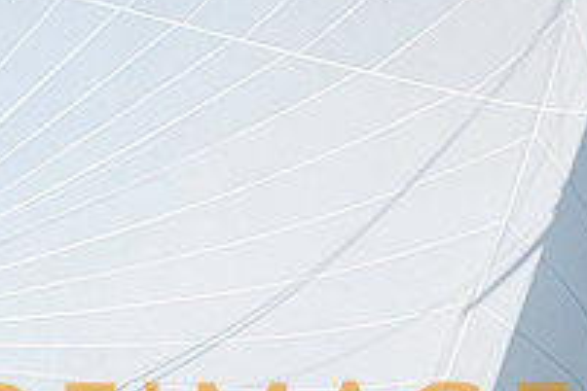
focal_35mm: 1786
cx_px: 164
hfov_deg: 1.2
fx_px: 29119
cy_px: 404
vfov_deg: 0.8
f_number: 5
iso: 400
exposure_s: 1/4000
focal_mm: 400
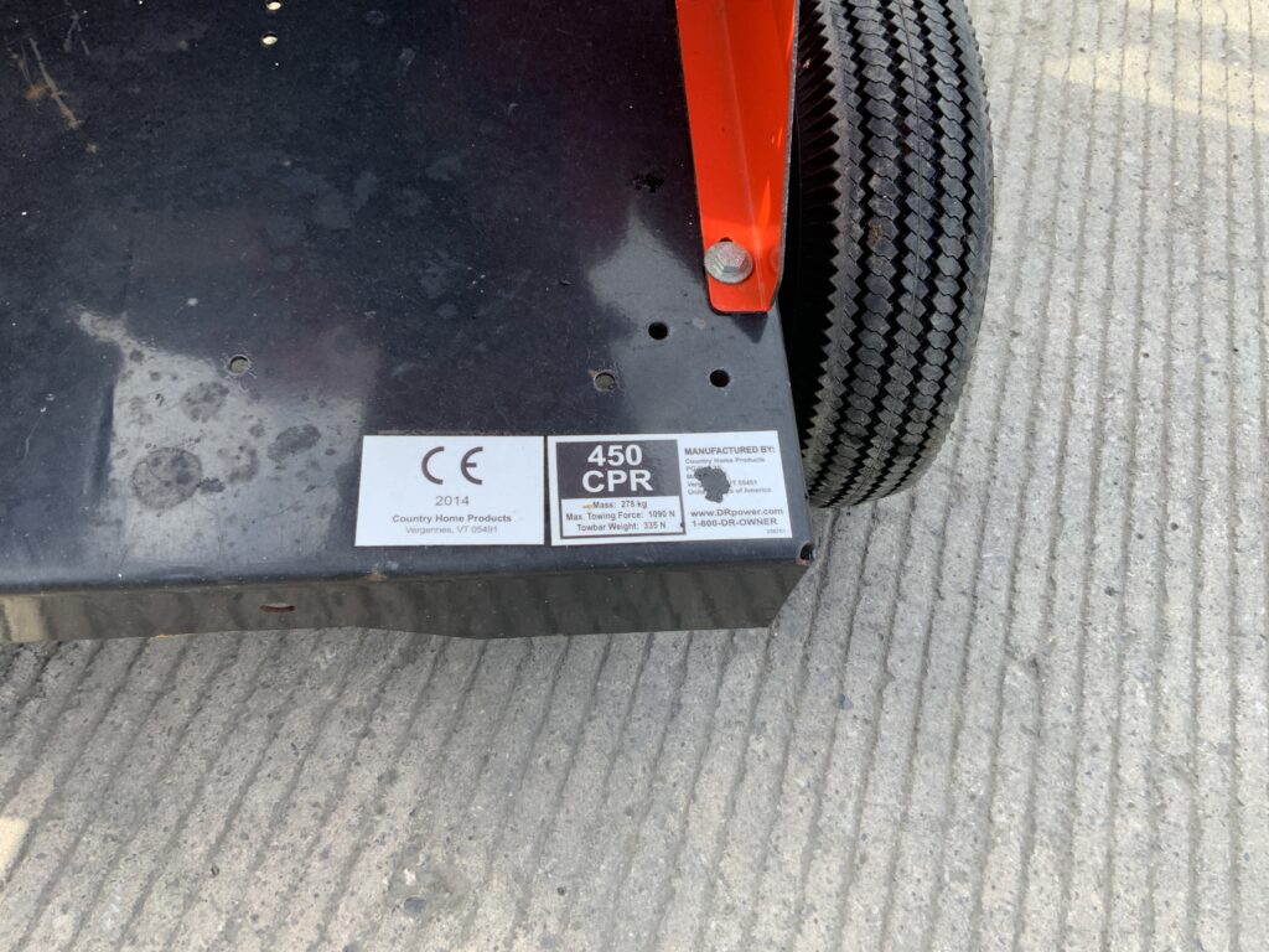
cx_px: 634
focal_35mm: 29
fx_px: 1063
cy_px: 476
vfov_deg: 48.2
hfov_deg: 61.7
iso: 16
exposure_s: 1/122
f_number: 1.8
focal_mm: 3
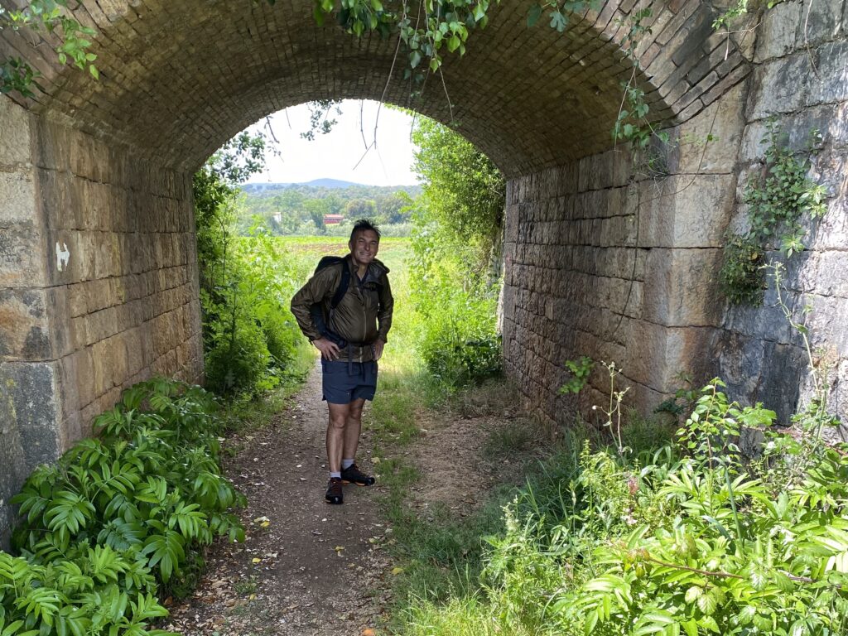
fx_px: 637
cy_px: 318
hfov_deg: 67.3
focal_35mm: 26
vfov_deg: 53.1
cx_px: 424
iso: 32
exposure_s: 1/630
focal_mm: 4.25
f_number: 1.8
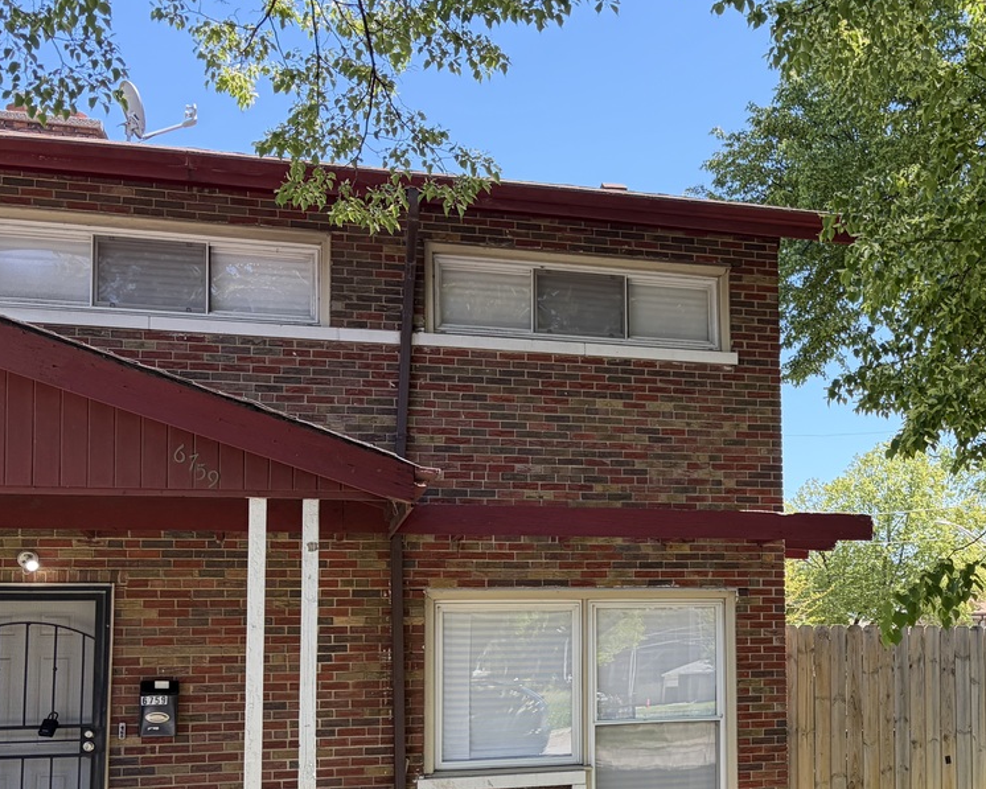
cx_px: 855
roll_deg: +2.1
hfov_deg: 36.1
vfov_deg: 30.5
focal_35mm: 49
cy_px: 556
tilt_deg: +5.0
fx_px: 1430
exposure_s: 1/571
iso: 64
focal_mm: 5.96
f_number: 1.6
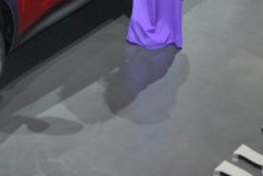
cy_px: -100
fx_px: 1081
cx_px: 29
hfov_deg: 13.8
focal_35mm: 148
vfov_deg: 9.0
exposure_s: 1/60
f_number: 4.5
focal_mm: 30
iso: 640
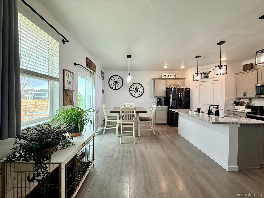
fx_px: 107
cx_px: 132
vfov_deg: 85.7
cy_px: 99
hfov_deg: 102.1
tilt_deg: -0.8
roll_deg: -0.9
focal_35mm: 14
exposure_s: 1/120
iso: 125
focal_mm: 2.22
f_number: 2.2
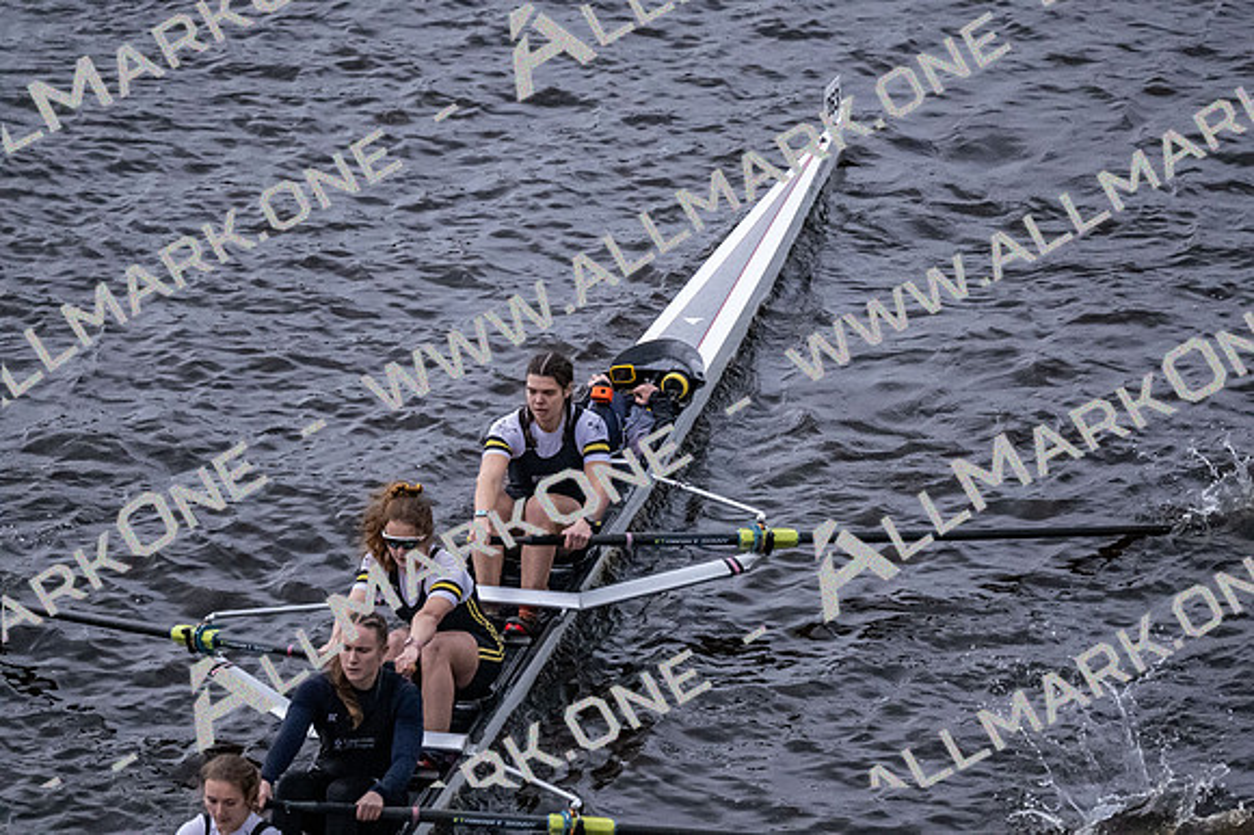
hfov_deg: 6.9
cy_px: 418
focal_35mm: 300
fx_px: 10444
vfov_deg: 4.6
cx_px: 627
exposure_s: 1/2000
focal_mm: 200
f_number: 2.8
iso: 8000
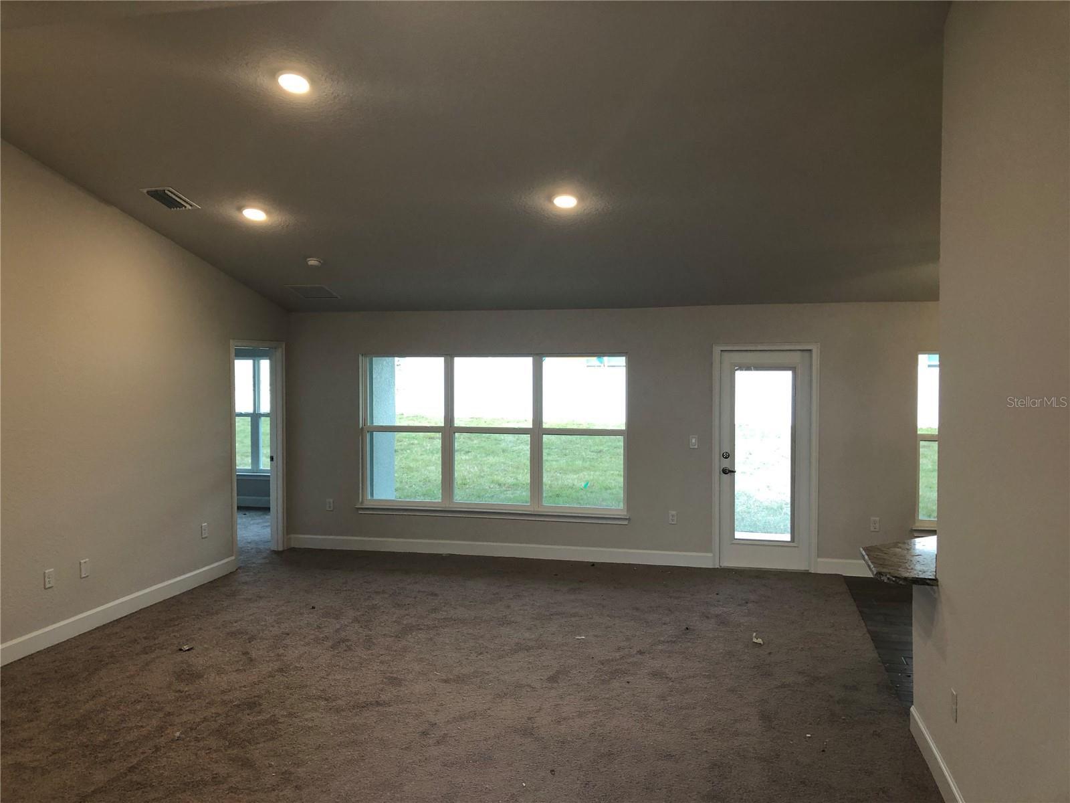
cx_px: 535
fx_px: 865
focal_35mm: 28
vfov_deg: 49.7
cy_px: 402
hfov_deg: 63.4
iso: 25
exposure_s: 1/30
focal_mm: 3.99
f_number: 1.8
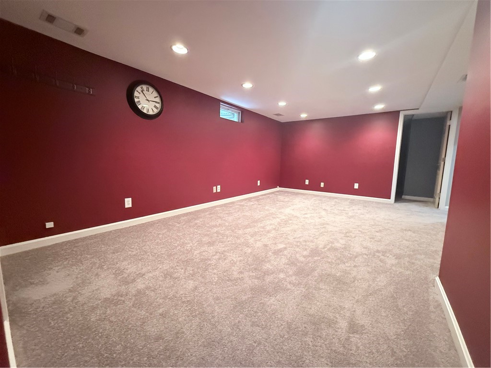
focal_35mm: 14
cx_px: 246
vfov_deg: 85.7
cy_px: 184
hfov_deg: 102.1
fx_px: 199
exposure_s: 1/60
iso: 1000
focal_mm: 2.22
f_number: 2.2
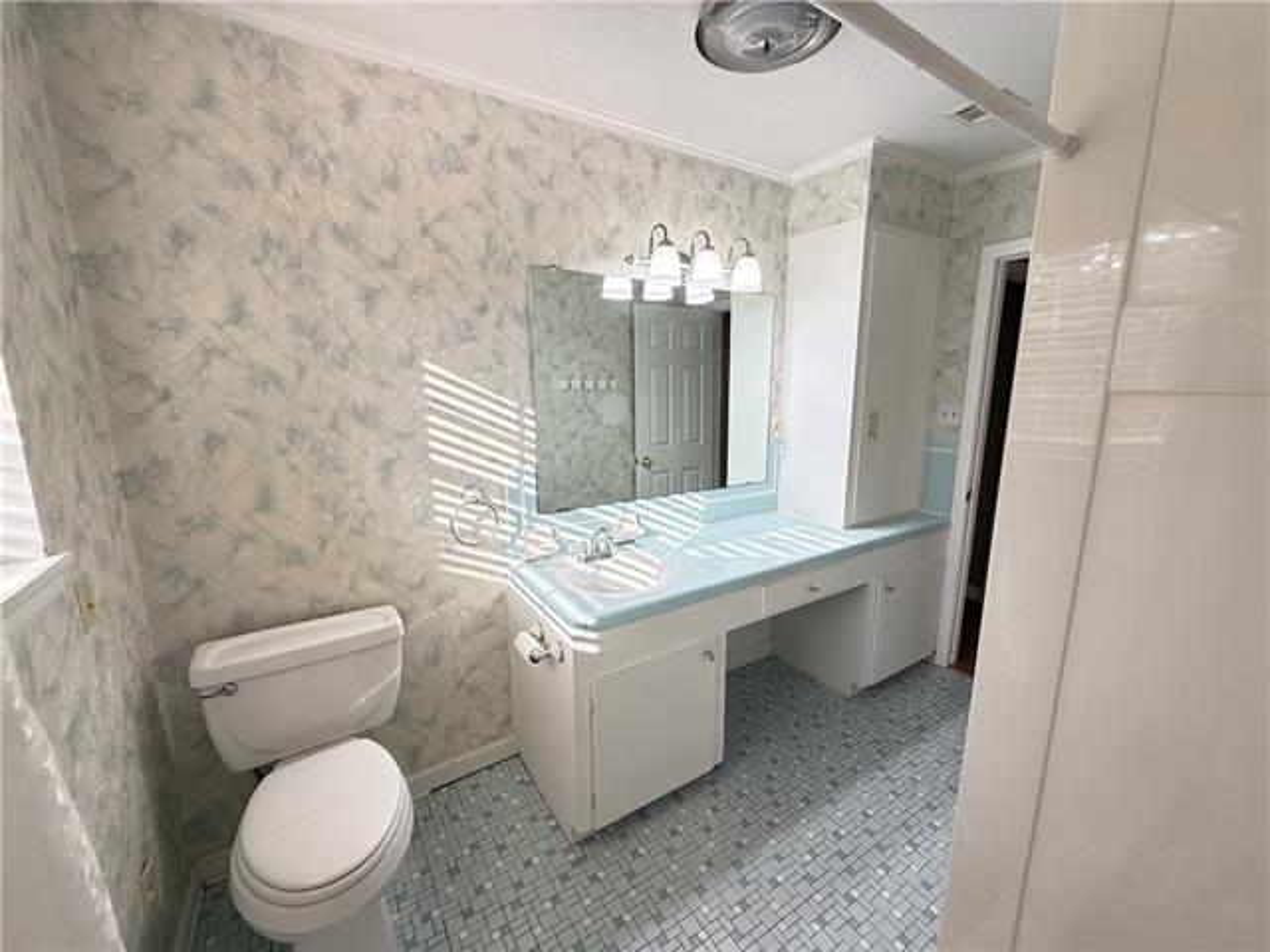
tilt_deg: -9.2
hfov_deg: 102.1
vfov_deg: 85.7
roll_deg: +0.0
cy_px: 476
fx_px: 514
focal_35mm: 14
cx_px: 635
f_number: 2.2
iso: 160
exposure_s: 1/99
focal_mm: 2.22
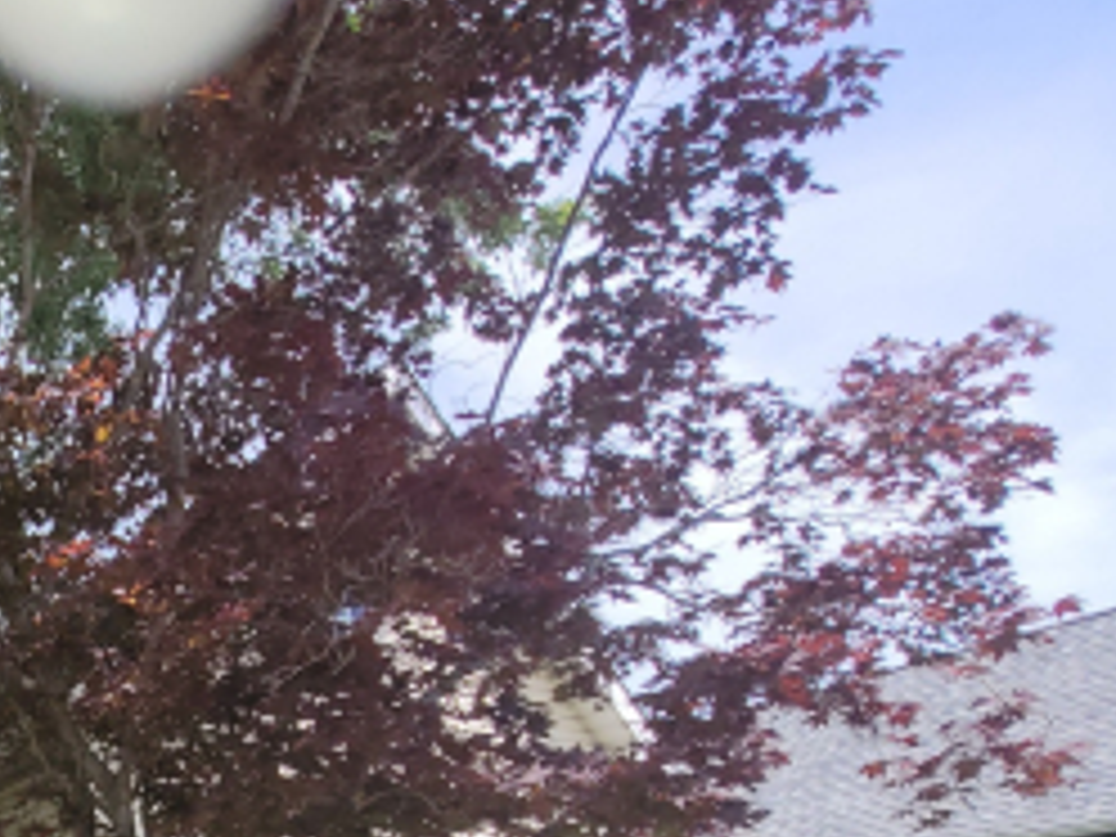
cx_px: -209
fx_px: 1128
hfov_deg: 39.1
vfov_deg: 32.0
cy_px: 1062
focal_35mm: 35
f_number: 2.2
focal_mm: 1.74
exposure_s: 1/758
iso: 40
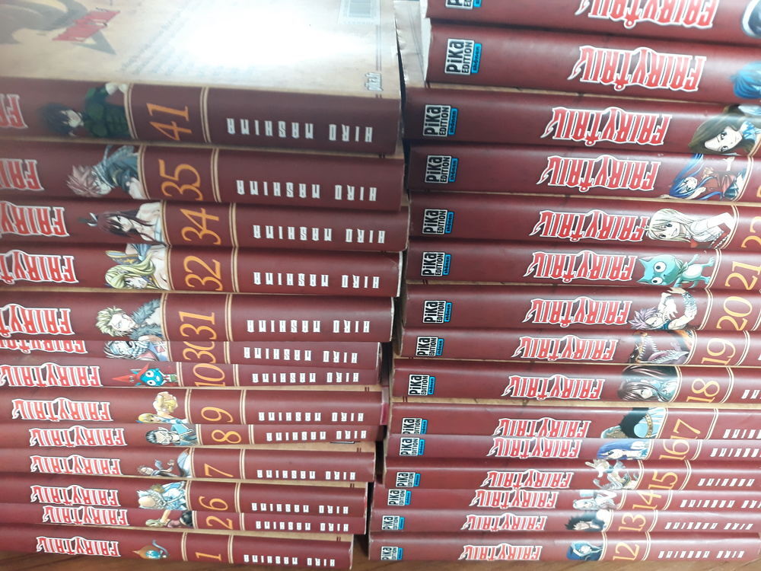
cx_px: 380
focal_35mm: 27
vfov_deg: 51.4
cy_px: 286
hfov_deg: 65.3
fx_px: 594
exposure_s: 1/25
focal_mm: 3.71
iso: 200
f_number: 1.7
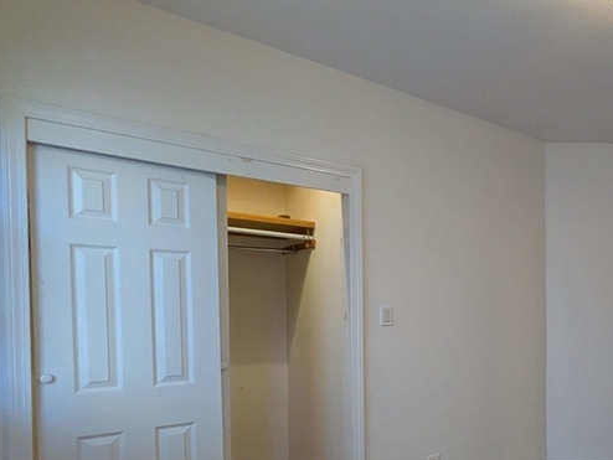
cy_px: 327
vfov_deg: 47.0
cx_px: 568
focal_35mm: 29
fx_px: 514
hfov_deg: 52.9
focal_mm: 1.83
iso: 372
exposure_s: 1/60
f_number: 2.2
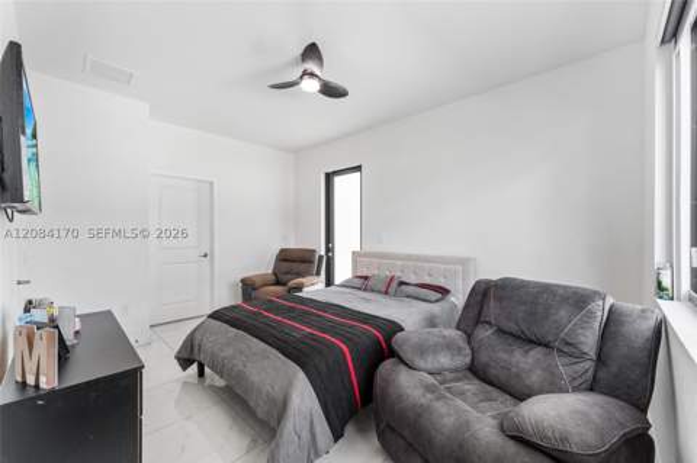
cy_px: 232
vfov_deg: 81.1
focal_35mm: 14
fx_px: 271
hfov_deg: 104.3
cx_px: 348
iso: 500
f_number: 9
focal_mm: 14
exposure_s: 1/6
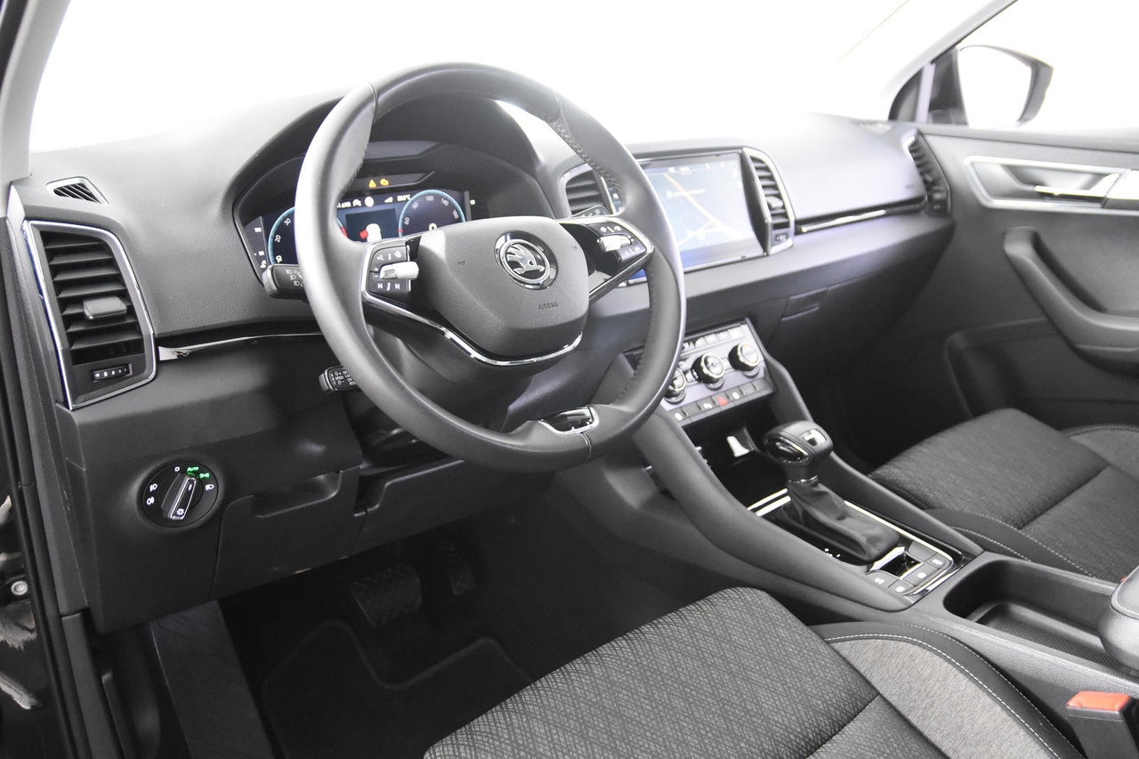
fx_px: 949
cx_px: 570
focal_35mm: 30
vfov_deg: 43.6
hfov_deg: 61.9
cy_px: 380
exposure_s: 1/30
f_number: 2.8
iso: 5600
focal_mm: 20
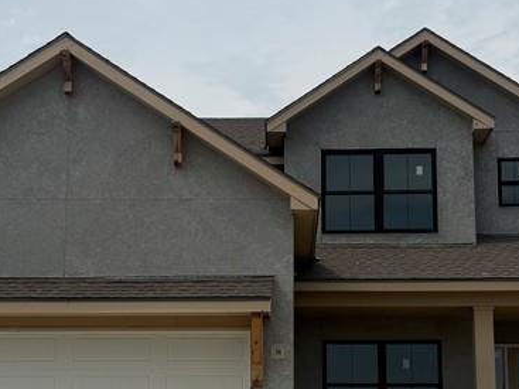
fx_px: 1004
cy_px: 298
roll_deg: -0.4
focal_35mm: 67
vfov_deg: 21.7
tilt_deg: +8.9
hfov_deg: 29.0
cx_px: 269
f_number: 1.78
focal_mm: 6.76
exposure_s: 1/9091
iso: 80
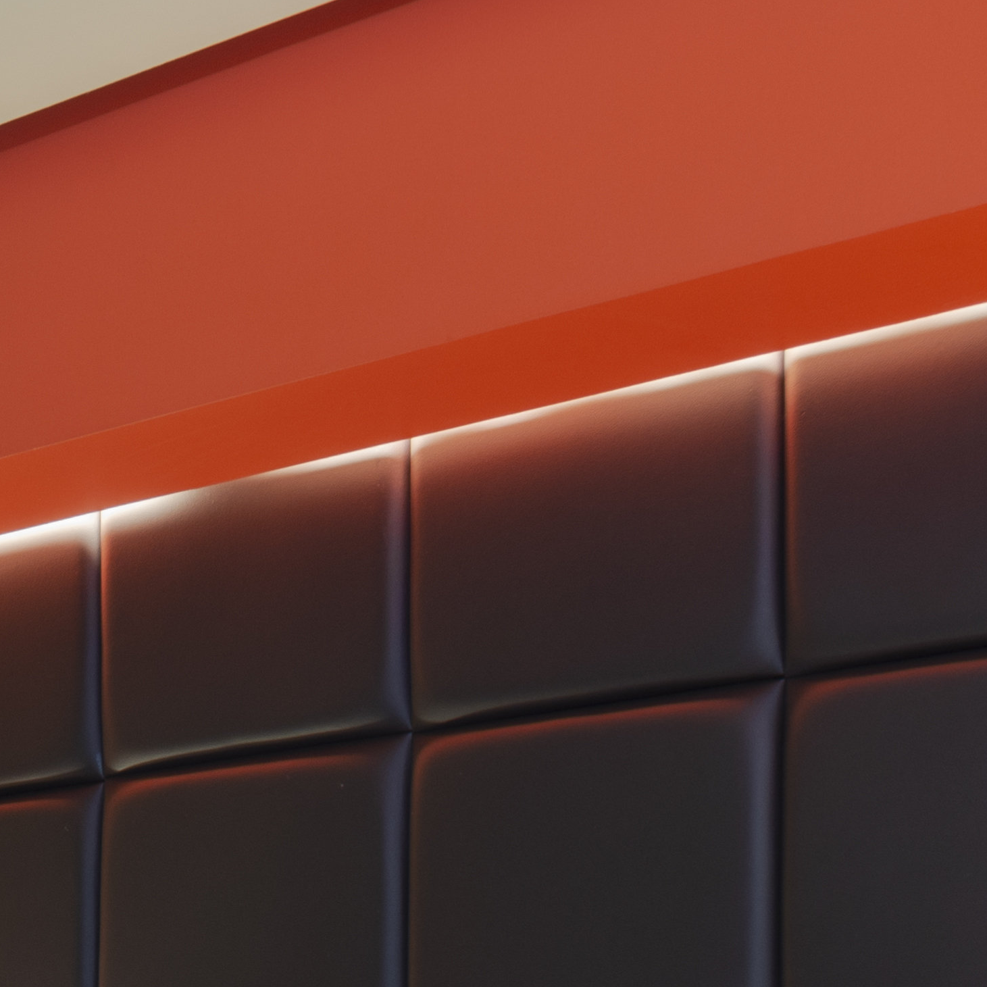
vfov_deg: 17.7
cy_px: 1343
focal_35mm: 91
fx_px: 2936
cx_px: -43
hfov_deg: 18.5
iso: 100
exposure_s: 2
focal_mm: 26
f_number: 11
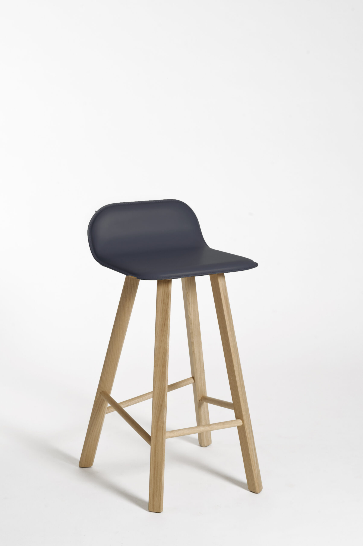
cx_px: 182
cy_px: 273
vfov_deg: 24.6
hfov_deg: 16.5
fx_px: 1251
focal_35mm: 82
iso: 200
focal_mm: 55
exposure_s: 1/1.43
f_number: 16
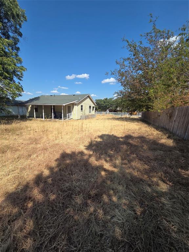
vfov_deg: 106.2
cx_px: 94
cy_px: 126
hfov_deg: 89.9
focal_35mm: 13
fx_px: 95
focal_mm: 2.2
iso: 50
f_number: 2.2
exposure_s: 1/1834
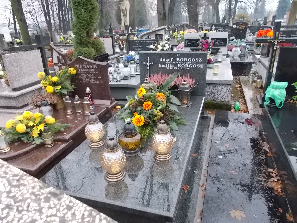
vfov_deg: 53.1
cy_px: 112
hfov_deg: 67.3
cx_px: 148
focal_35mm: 26
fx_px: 223
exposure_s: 1/125
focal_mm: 4.6
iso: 400
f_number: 3.2
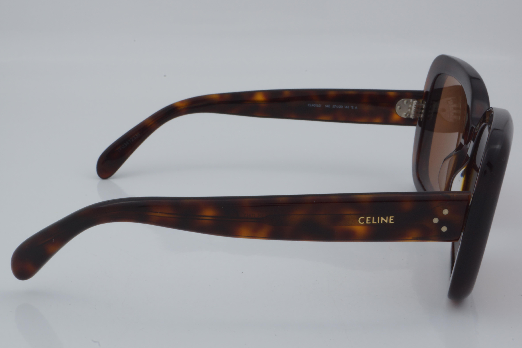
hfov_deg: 27.0
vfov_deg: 18.2
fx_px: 1087
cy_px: 174
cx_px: 261
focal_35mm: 75
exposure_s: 1/4
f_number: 32
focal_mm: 50
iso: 100
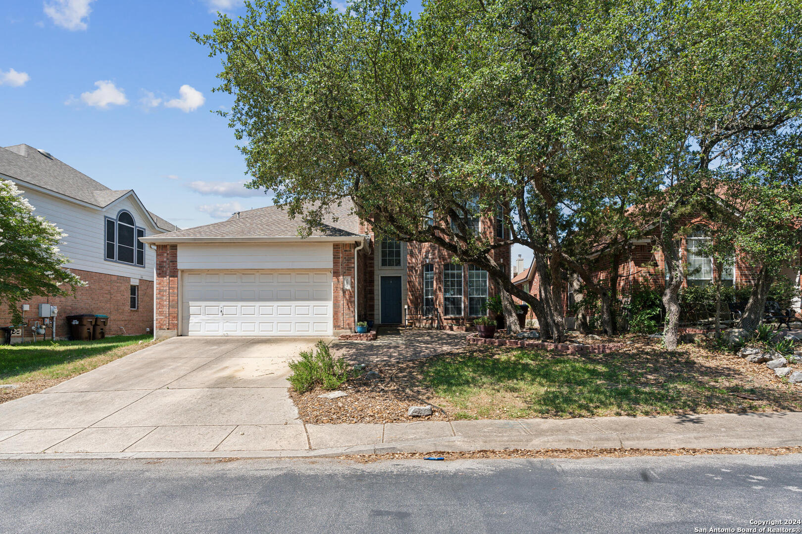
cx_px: 401
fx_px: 446
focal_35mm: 20
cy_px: 267
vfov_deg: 61.9
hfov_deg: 84.0
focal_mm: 20
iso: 400
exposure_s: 1/500
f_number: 9
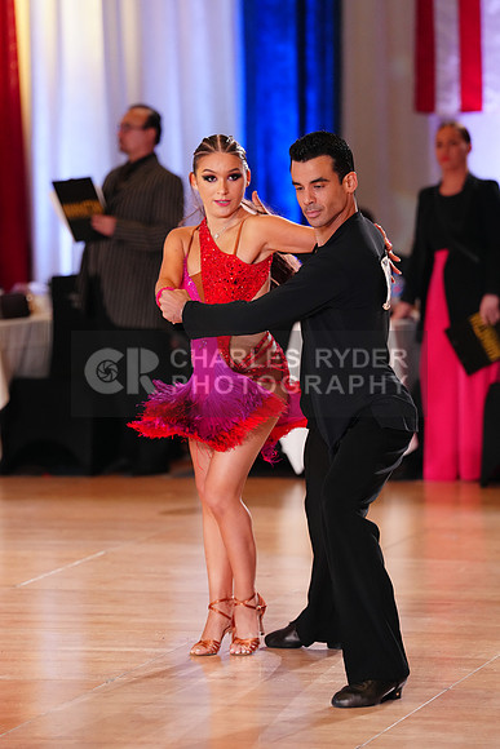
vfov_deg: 11.5
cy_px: 374
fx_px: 3706
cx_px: 250
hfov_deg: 7.7
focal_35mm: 178
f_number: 3.5
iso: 4000
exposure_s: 1/640
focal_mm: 178
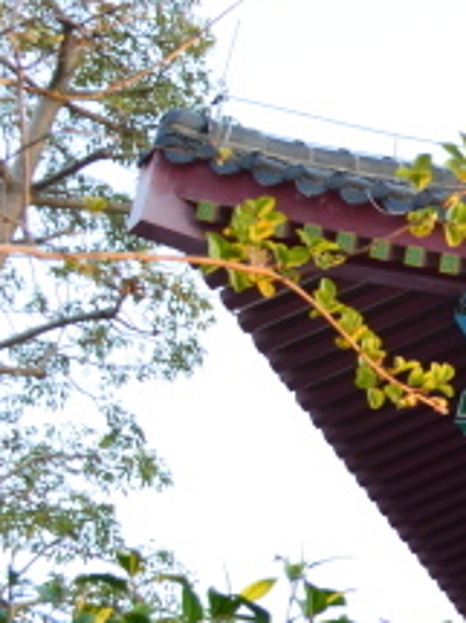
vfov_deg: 13.1
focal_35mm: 151
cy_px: 181
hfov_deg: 8.3
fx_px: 2713
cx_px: 1404
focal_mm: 22
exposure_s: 1/80
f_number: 8
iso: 400
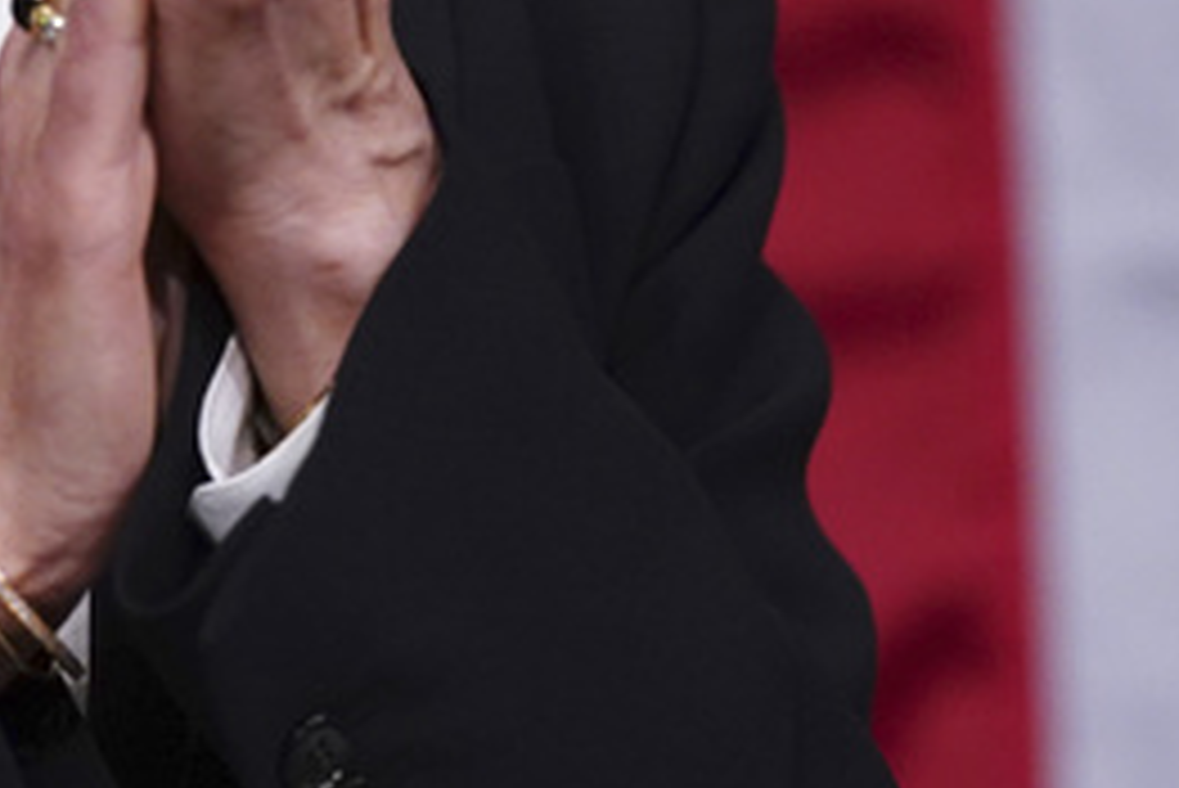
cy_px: -448
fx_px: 23035
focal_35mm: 703
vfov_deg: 2.0
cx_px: -90
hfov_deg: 2.9
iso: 3200
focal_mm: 180
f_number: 4
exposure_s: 1/800
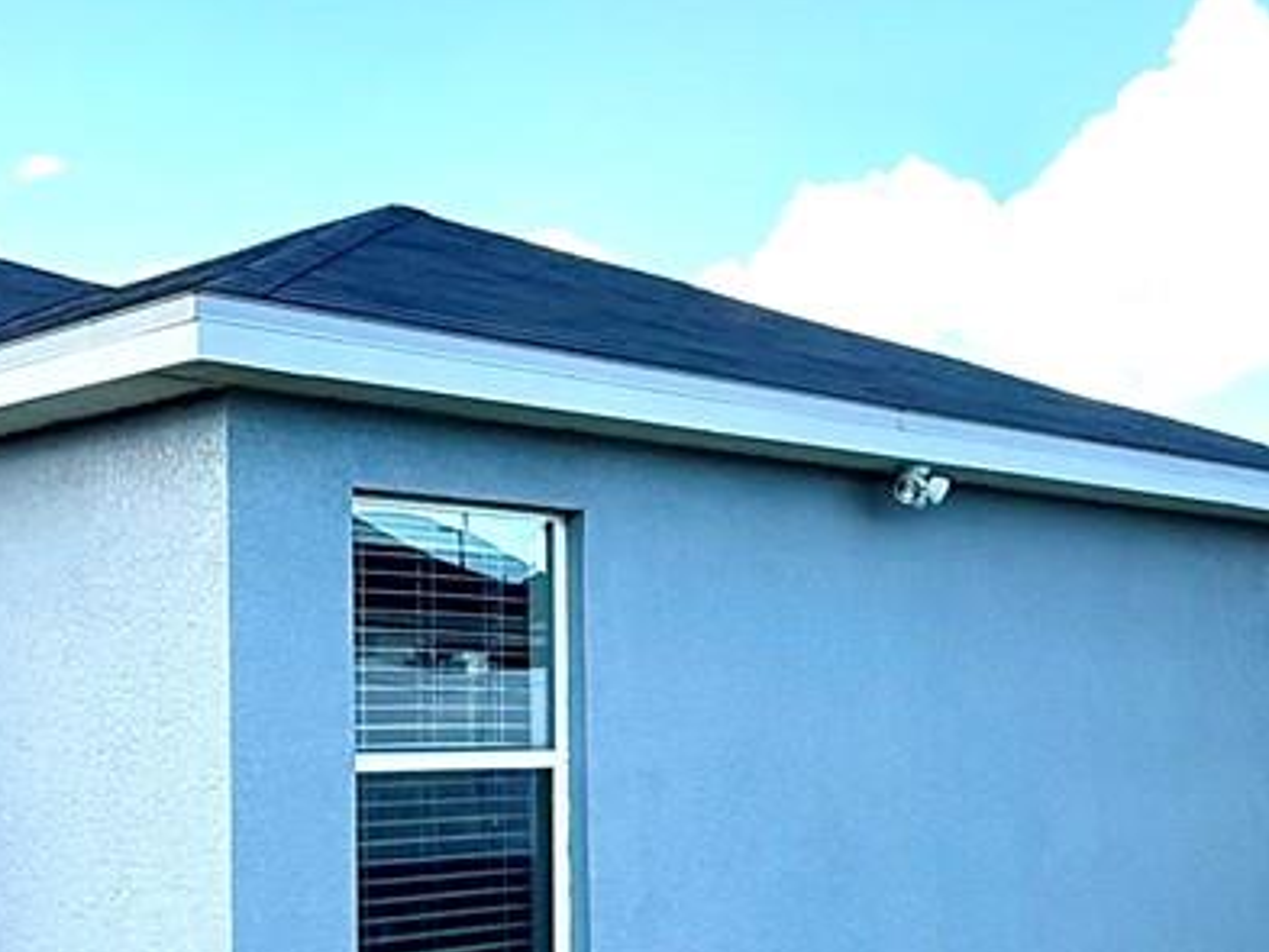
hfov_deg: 33.7
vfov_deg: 25.5
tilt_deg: +2.8
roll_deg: +1.4
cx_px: 549
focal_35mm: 57
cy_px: 639
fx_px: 2090
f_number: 2.2
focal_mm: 2.22
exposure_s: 1/1068
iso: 50
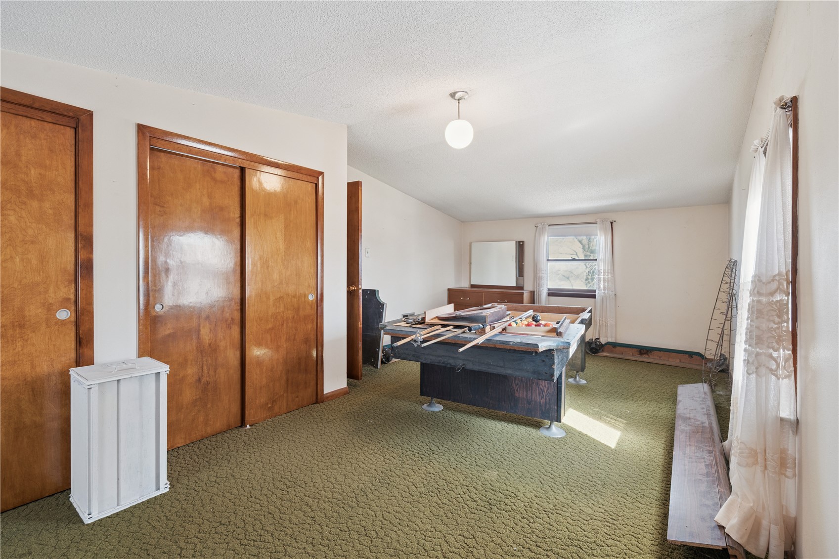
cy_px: 280
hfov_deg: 96.7
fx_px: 373
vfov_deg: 73.7
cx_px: 420
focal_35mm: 16
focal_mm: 16
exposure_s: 1/13
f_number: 8
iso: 400
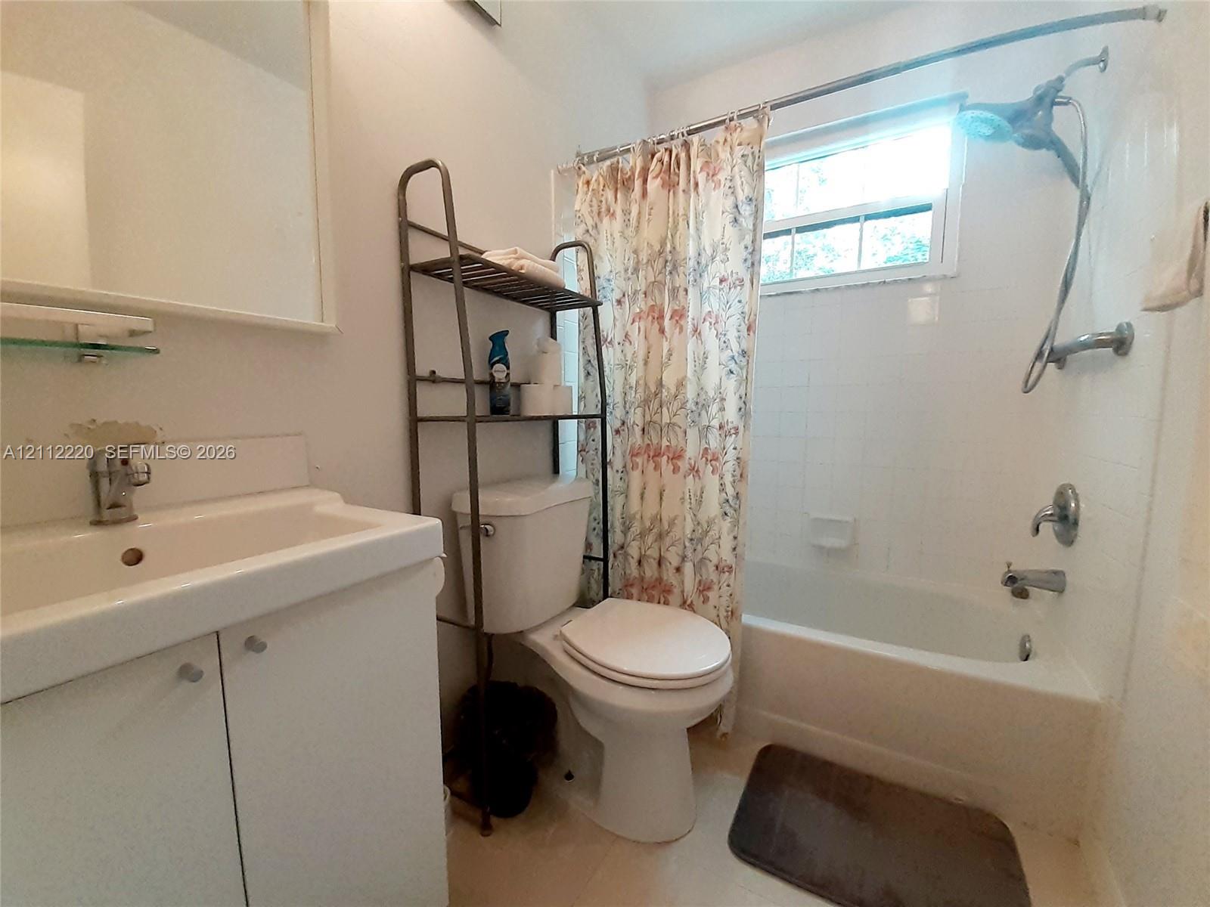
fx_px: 454
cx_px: 605
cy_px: 454
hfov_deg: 106.2
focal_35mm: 13
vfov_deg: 89.9
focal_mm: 1.13
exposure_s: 1/40
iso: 125
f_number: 2.2
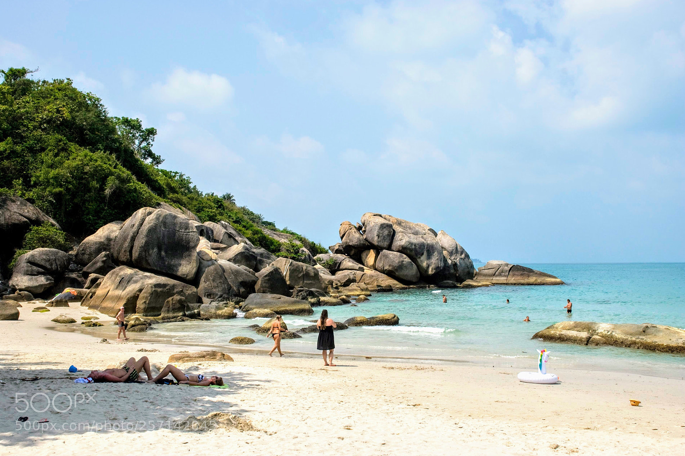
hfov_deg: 41.5
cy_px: 226
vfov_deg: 28.3
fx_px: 904
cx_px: 337
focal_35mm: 48
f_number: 11
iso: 160
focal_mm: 31
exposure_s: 1/500
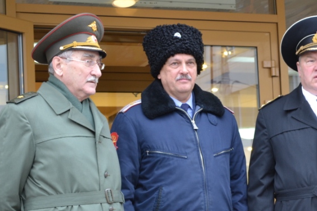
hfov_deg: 18.6
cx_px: 236
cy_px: 172
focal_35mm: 109
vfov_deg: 12.5
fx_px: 960
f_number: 5.3
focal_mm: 40
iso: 400
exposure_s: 1/25
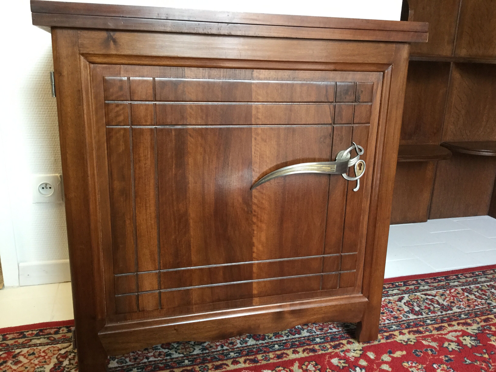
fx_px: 444
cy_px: 186
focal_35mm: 31
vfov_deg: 45.4
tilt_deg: -18.8
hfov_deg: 58.4
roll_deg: -0.8
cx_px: 248
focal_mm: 3.3
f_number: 2.4
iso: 125
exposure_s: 1/33
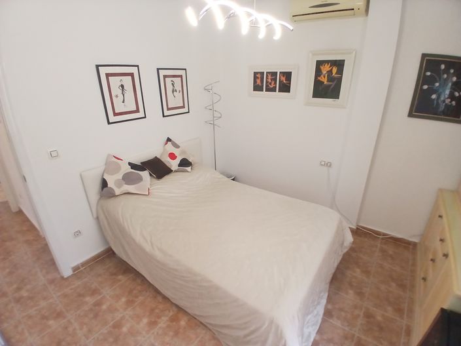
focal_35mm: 17
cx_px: 230
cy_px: 173
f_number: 2.2
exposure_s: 1/33.3
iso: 125
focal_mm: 1.4
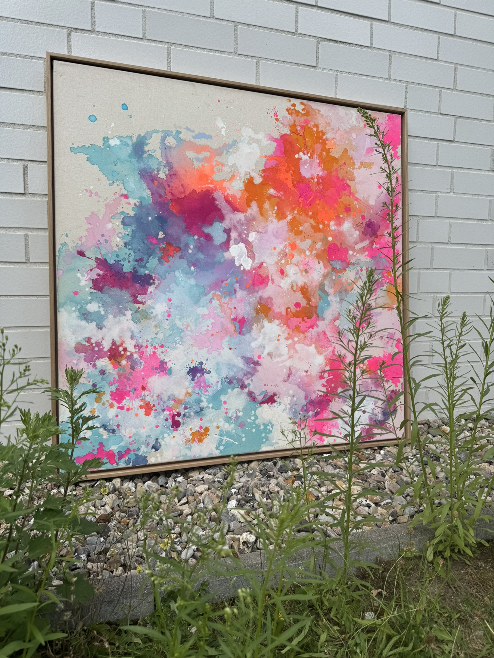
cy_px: 329
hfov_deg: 56.8
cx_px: 247
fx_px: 457
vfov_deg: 71.6
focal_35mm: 24
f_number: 1.78
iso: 80
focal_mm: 6.76
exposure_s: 1/3802
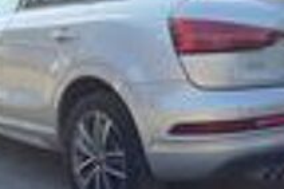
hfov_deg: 29.6
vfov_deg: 19.9
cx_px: 170
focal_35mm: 68
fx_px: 536
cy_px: 61
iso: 125
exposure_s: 1/320
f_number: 3
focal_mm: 10.85
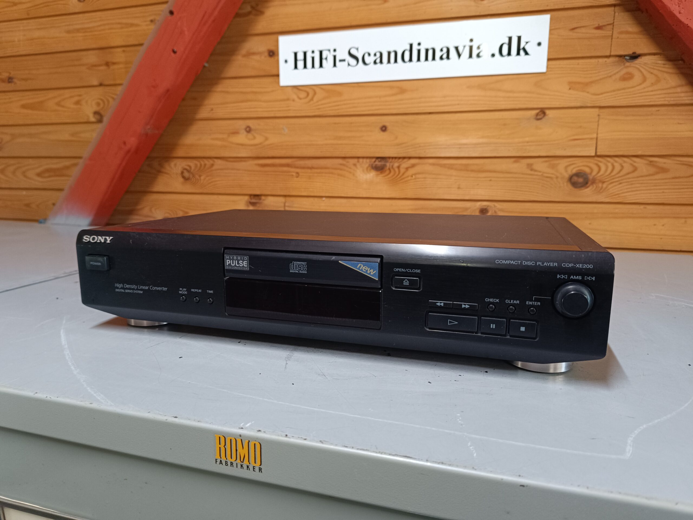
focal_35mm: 24
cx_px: 346
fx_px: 480
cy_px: 260
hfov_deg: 71.6
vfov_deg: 56.8
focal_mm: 5.59
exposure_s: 1/33.3
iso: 650
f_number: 1.88
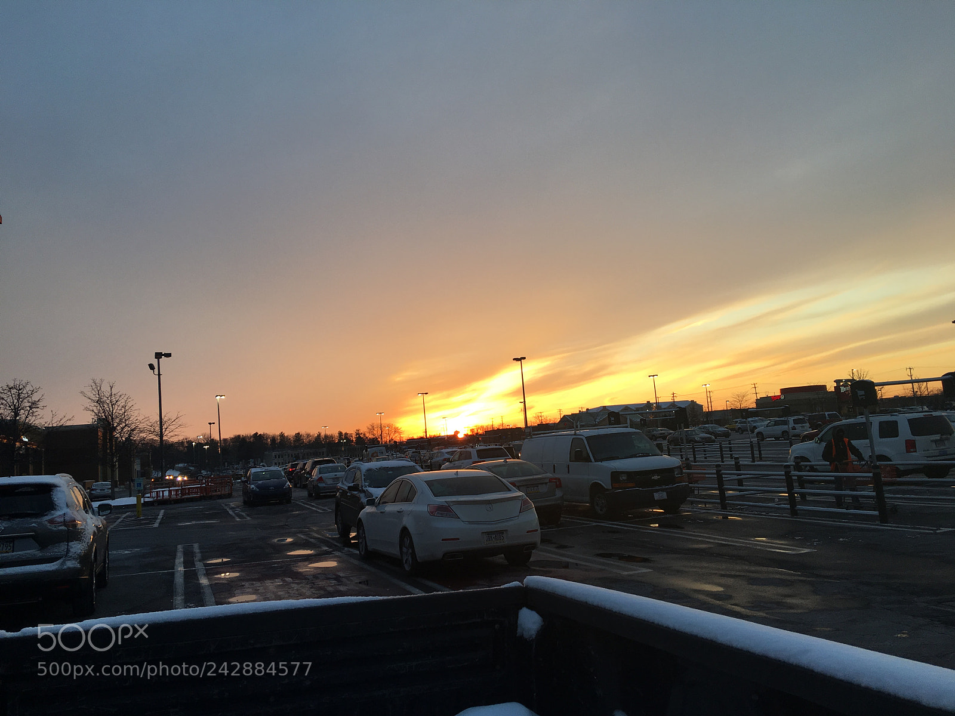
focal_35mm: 29
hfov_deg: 61.7
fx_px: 800
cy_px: 358
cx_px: 478
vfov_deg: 48.2
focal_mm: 4.15
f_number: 2.2
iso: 25
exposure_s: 1/174
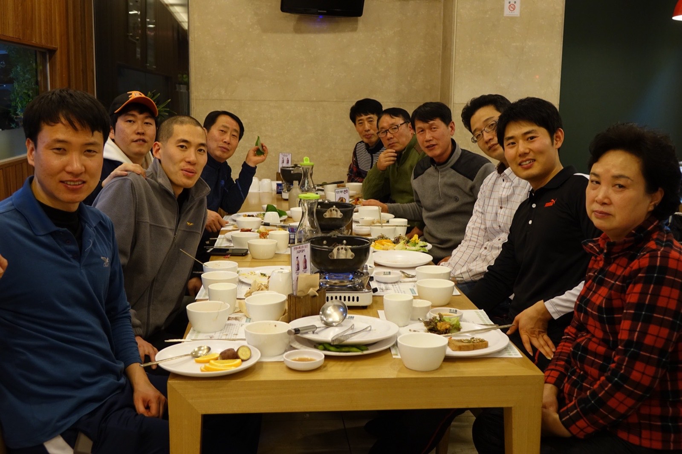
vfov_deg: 33.4
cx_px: 341
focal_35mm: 40
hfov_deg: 48.5
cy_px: 227
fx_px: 758
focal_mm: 14.84
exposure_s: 1/50
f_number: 2.8
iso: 500
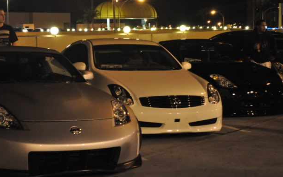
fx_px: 802
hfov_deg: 20.0
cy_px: 74
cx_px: 136
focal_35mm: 104
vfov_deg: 12.6
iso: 3200
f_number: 5.6
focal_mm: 52
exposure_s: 1/15
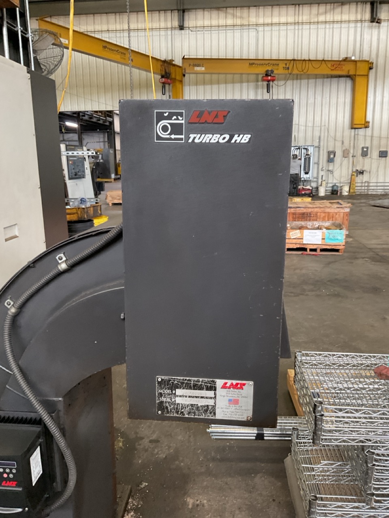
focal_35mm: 29
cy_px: 259
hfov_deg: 48.2
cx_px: 194
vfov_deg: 61.7
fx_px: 435
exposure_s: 1/60
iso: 200
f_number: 1.8
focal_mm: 3
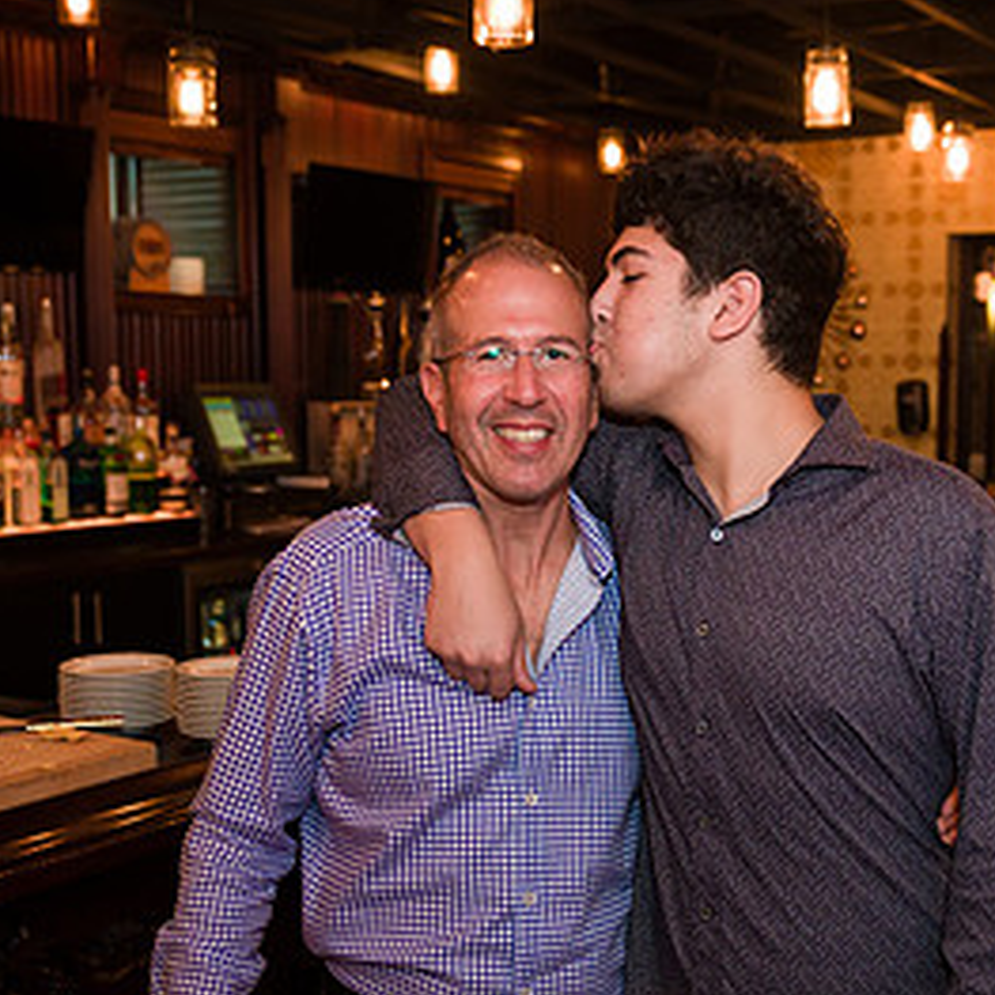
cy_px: 578
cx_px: 663
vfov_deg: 32.7
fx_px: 1691
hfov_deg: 32.5
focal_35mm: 52
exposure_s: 1/200
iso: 1250
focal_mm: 27
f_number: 4
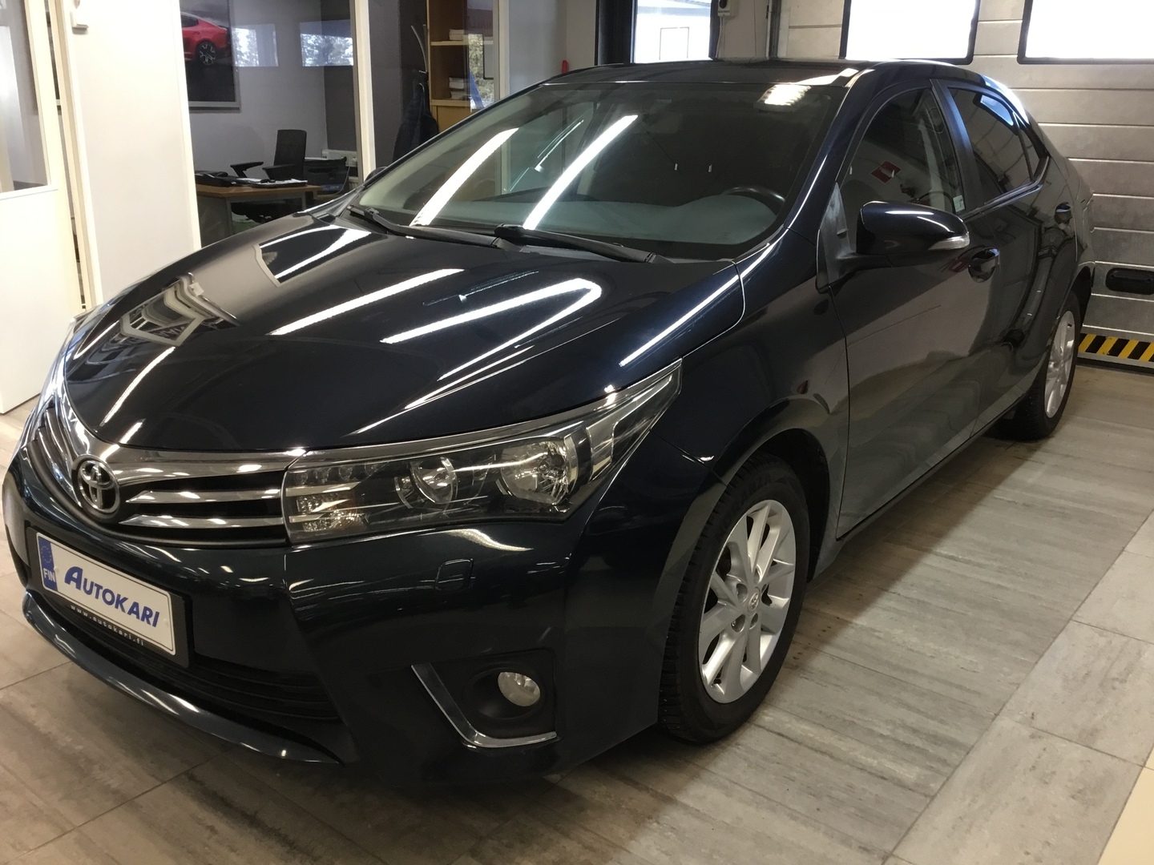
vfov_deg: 45.4
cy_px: 432
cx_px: 577
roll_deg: -0.4
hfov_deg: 58.4
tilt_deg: -17.9
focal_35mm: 31
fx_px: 1033
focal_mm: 3.3
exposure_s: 1/33
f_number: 2.4
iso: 100
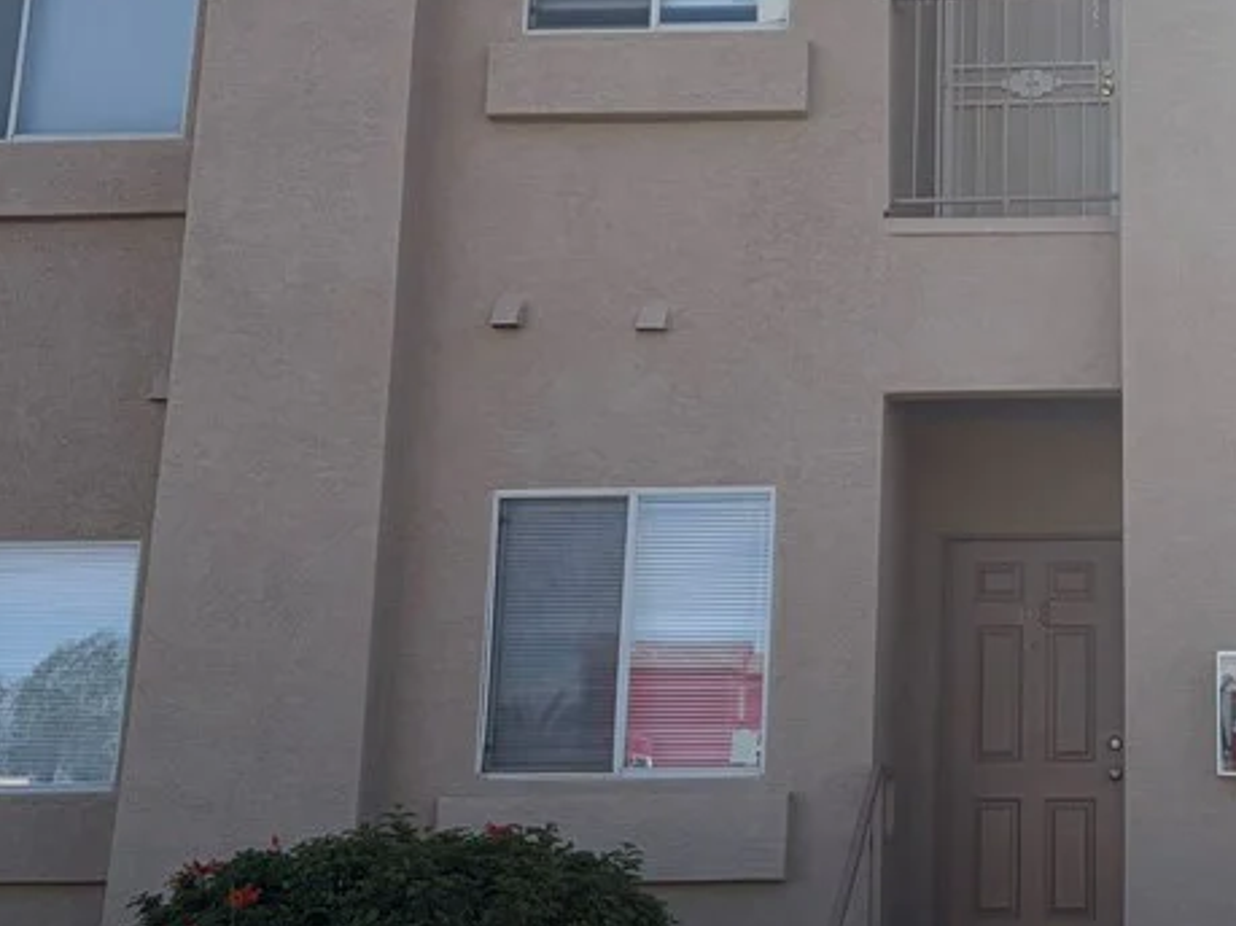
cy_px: 307
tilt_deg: +15.5
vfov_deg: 25.1
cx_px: 1109
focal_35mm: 58
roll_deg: +0.9
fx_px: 2070
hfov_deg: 31.7
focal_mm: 5.96
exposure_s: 1/4950
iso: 64
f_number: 1.6
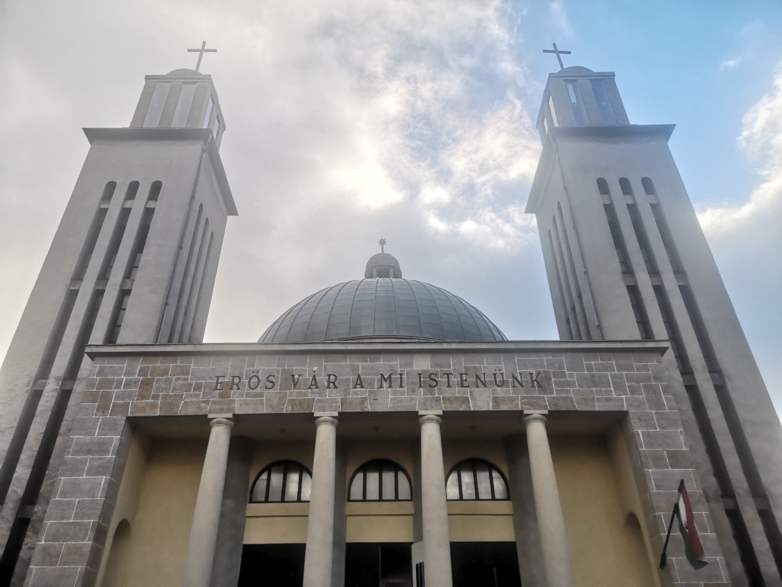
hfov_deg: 65.3
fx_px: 610
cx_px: 391
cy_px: 294
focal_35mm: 27
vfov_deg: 51.4
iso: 50
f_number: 1.8
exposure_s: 3
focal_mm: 5.58
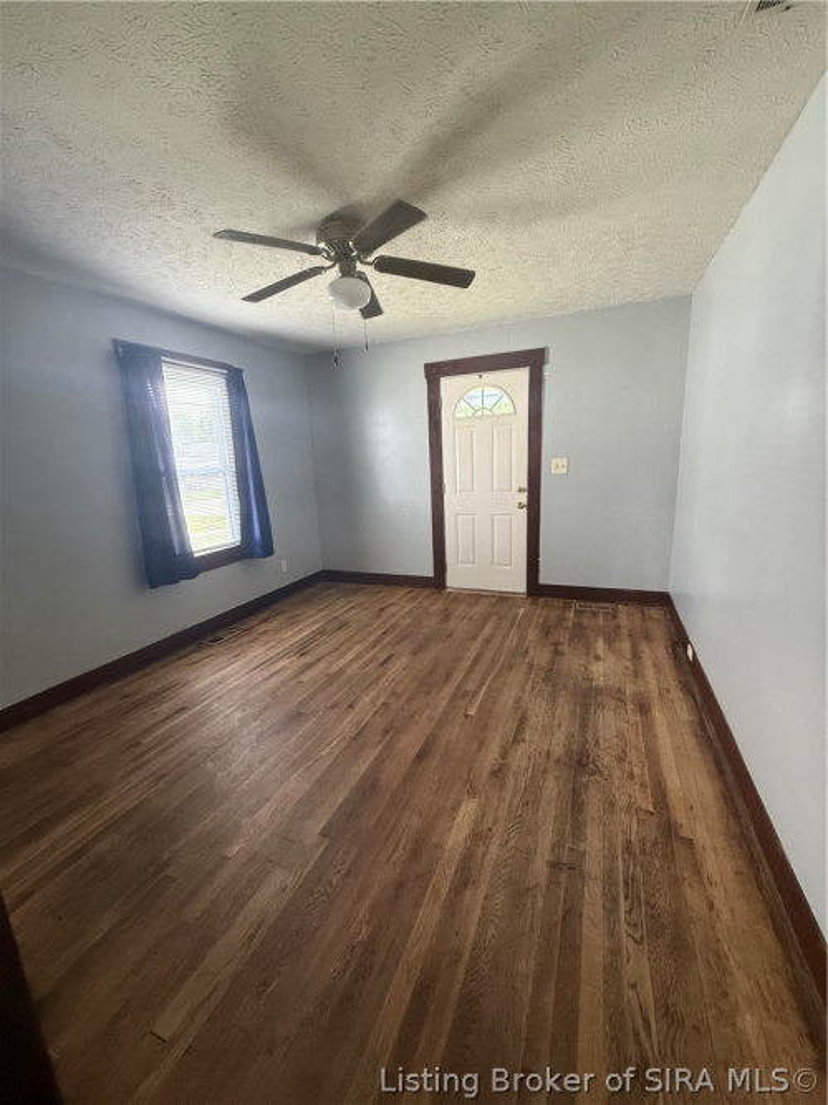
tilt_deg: -12.2
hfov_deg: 85.7
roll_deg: +2.3
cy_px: 552
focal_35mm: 14
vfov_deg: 102.1
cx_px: 414
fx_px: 447
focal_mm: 2.22
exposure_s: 1/60
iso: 400
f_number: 2.2
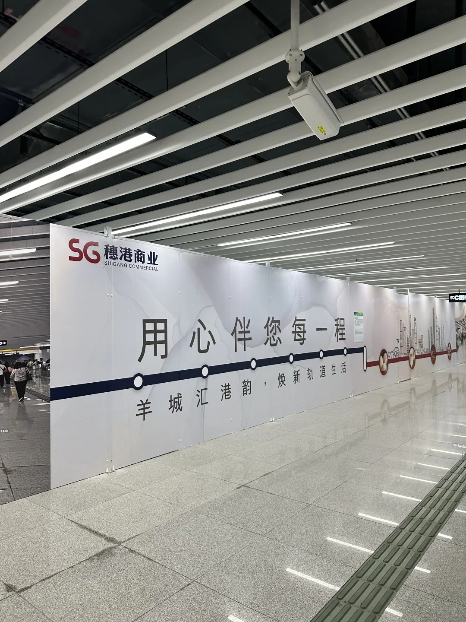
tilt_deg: +3.9
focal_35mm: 24
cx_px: 233
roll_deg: -1.4
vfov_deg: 71.6
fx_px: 431
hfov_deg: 56.8
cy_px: 311
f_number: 1.78
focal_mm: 6.86
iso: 200
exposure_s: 1/121
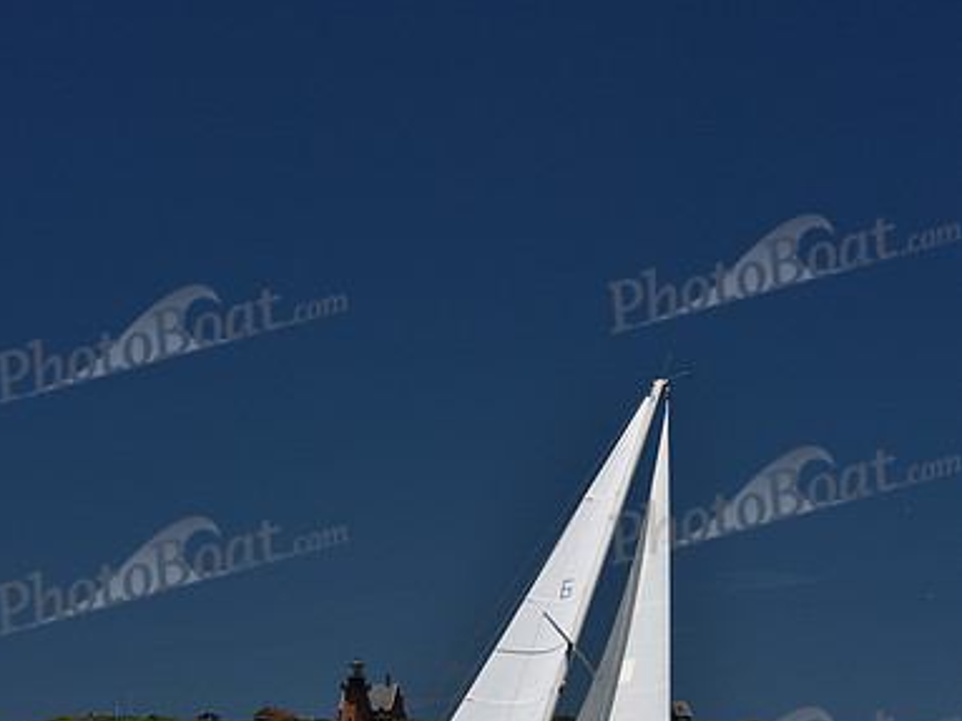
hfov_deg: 15.1
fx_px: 3639
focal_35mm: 131
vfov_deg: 11.2
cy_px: 666
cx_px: 478
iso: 250
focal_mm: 90
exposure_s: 1/800
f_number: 8
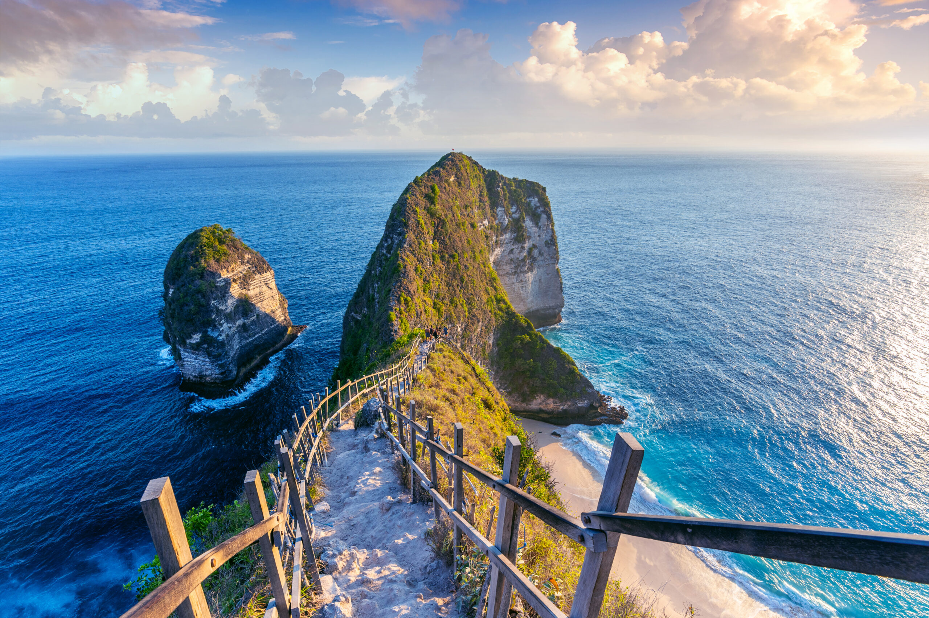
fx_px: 413
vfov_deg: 73.7
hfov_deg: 96.8
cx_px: 464
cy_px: 309
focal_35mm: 16
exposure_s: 1/125
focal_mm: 16
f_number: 9
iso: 200
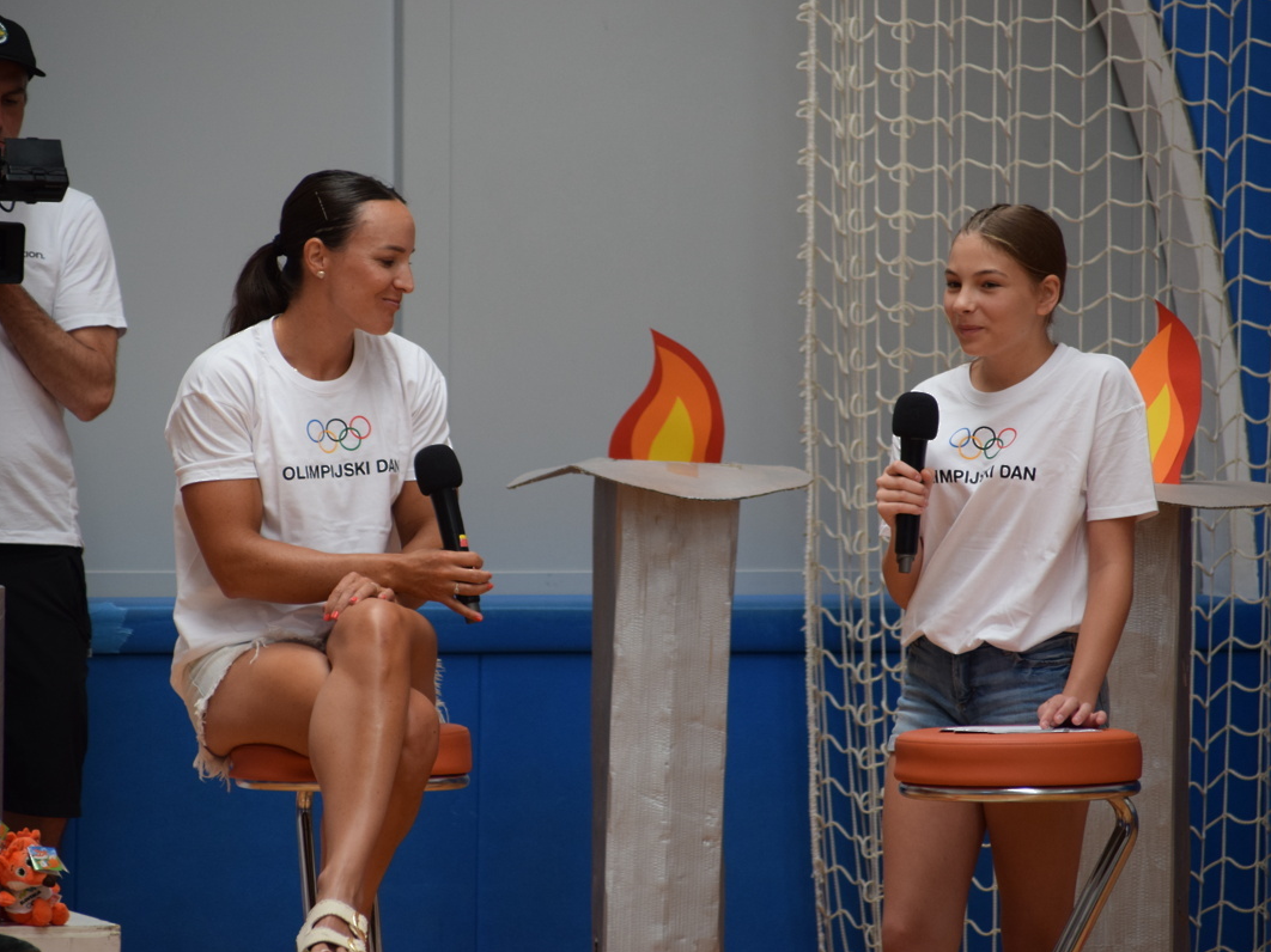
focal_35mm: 326
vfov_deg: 4.6
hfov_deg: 6.1
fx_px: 11967
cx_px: 557
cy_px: 476
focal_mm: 200
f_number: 6.3
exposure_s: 1/200
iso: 800
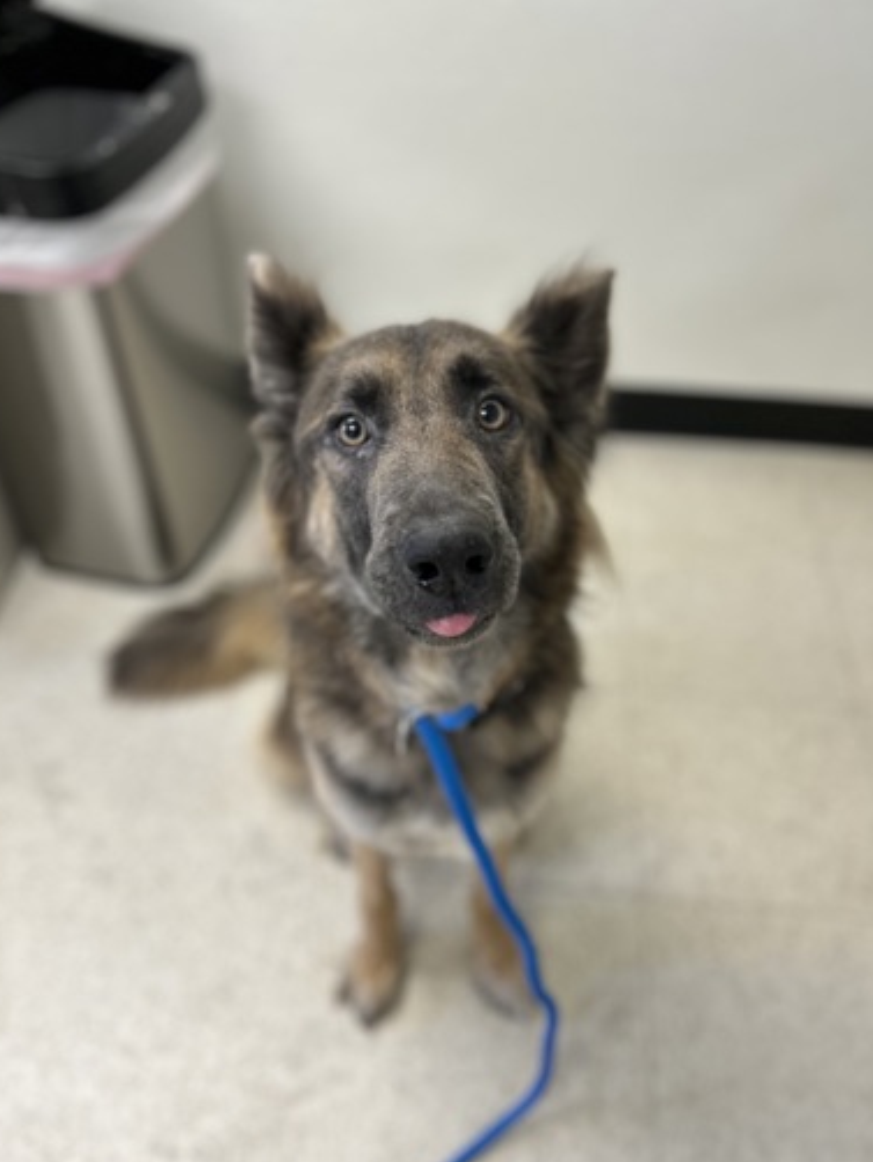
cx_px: 452
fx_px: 974
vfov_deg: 61.5
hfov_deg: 48.3
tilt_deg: -48.6
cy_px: 643
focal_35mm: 29
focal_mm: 5.7
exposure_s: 1/120
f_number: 1.5
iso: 80
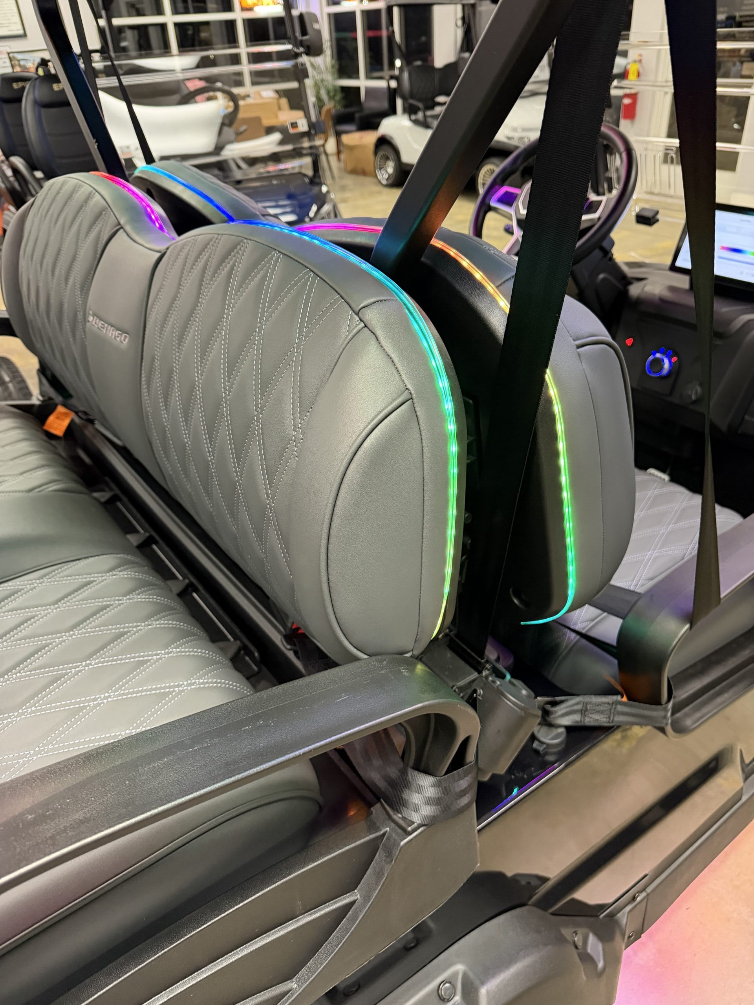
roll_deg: +3.5
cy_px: 502
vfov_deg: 71.6
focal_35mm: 24
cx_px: 377
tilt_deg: -33.4
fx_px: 697
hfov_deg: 56.8
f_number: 1.78
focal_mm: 6.76
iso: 800
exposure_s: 1/60
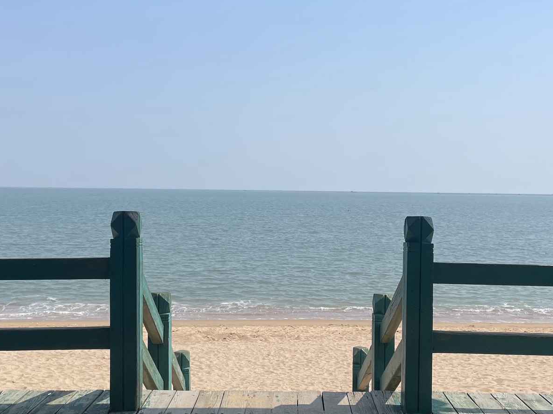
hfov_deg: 42.9
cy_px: 185
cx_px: 291
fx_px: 703
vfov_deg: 32.8
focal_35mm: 44
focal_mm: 4.2
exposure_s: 1/6135
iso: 32
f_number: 1.6
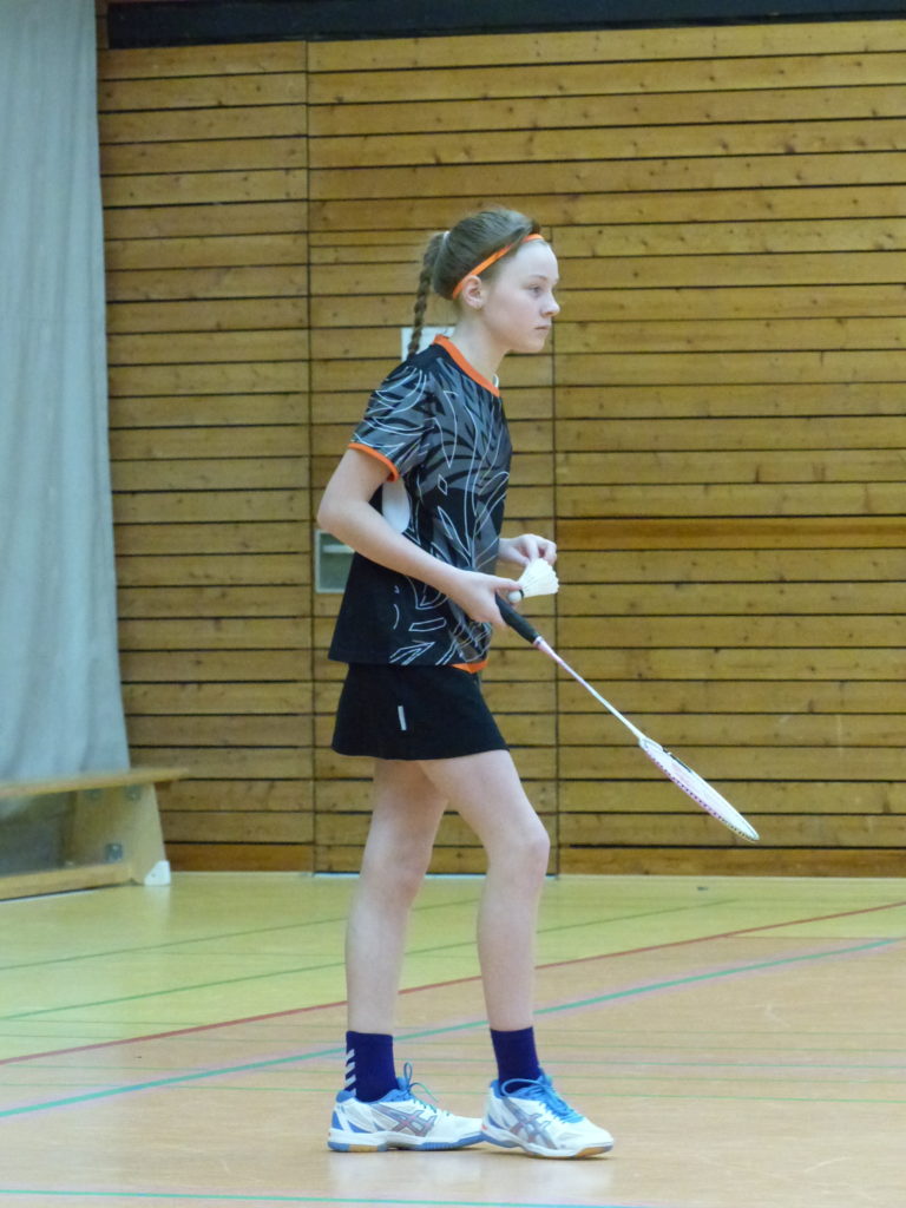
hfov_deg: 7.4
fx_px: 7014
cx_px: 453
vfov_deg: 9.8
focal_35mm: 201
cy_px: 604
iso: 1600
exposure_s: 1/125
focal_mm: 36.2
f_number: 3.5
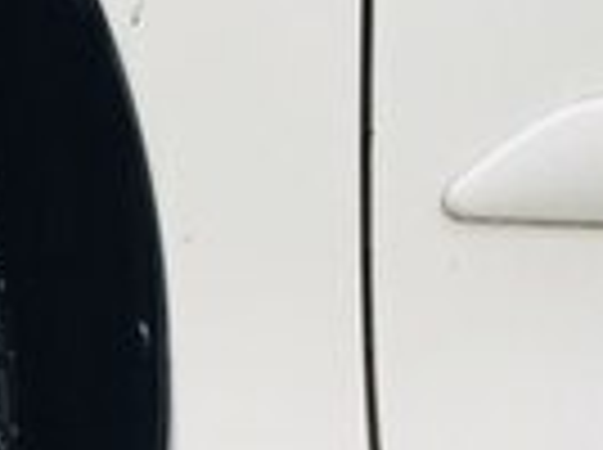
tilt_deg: -3.7
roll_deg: -3.9
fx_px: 2487
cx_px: -742
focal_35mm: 143
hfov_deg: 11.8
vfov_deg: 10.3
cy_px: 205
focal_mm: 4.15
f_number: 2.2
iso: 32
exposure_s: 1/366
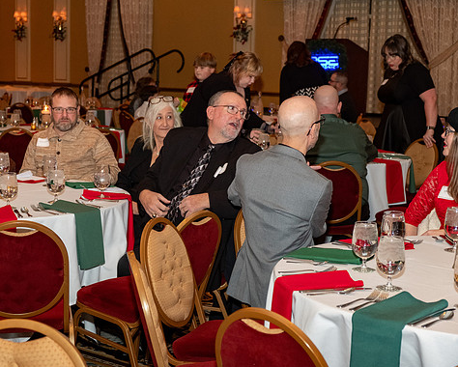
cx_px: 180
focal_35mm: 70
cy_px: 185
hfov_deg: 27.0
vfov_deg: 21.9
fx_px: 950
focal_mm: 40.7
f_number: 4
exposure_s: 1/125
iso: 2500
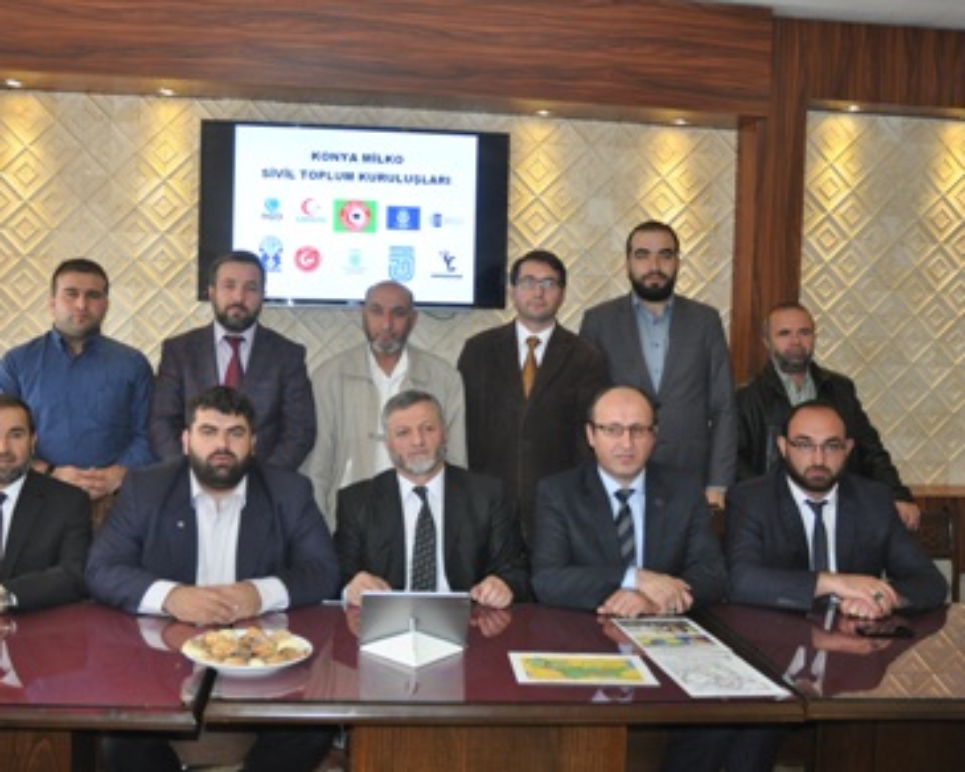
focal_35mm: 38
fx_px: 1085
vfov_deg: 39.2
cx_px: 423
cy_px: 383
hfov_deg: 47.8
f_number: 3.5
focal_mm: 22
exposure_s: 1/60
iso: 800
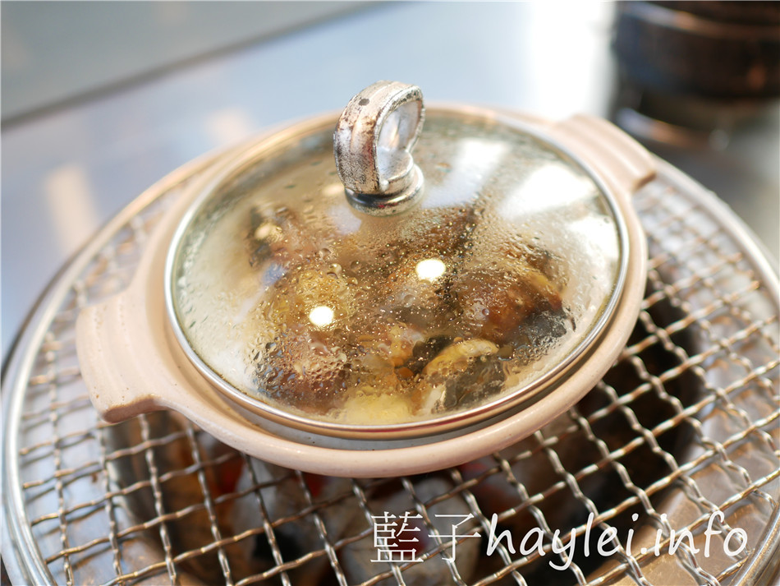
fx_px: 676
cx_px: 390
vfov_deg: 46.8
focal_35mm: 30
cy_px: 293
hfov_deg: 60.0
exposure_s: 1/100
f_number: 1.7
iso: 200
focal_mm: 15
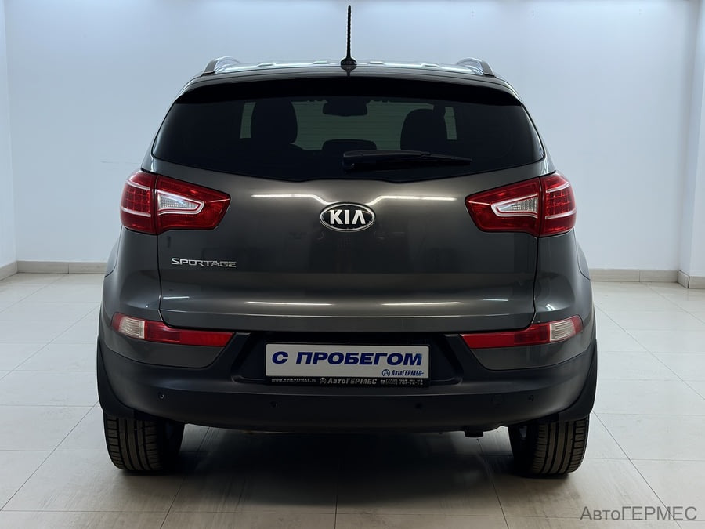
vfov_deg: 30.3
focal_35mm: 48
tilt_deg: -8.7
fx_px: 978
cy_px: 264
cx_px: 352
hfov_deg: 39.7
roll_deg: -0.8
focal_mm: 6.86
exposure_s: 1/112
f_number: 1.78
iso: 125
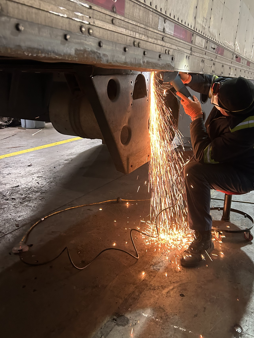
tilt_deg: -15.0
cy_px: 154
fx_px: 303
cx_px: 149
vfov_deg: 58.3
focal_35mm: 31
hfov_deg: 45.3
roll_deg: -1.6
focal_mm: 5.7
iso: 400
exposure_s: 1/60
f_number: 1.5
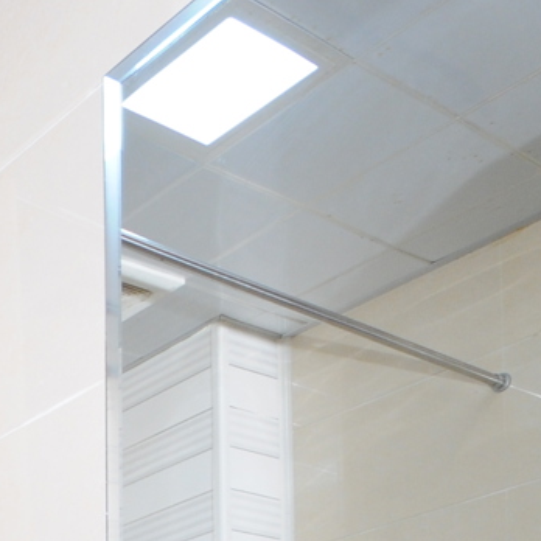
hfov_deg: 23.5
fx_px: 1028
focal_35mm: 58
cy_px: 875
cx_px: -273
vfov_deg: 22.4
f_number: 4.5
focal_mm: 9
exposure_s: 1/50
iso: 500
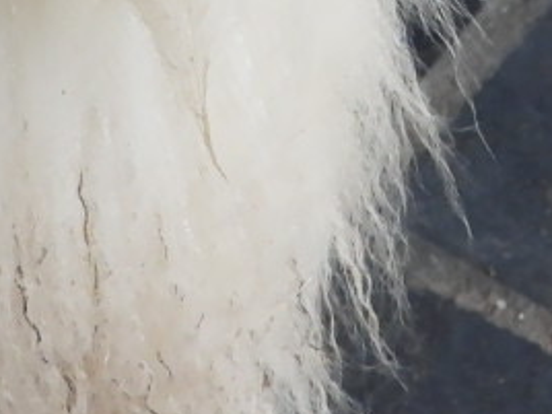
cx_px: -54
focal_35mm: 322
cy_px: -571
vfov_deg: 4.5
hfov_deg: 6.1
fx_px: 5135
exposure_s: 1/125
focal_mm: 10.7
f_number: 3.5
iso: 720
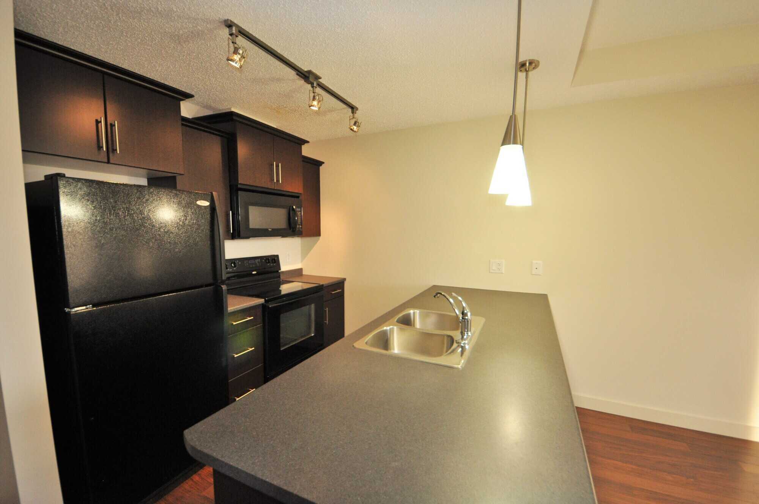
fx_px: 284
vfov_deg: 83.1
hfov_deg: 106.3
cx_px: 380
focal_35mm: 14
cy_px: 252
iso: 800
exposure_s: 1/80
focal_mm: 9
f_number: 4.5
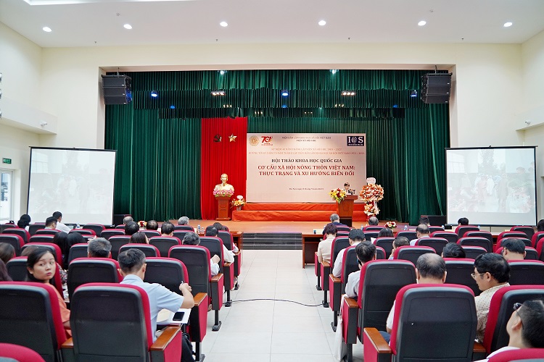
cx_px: 272
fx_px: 393
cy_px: 181
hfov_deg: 69.4
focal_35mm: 26
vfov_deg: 49.6
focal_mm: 26
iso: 1000
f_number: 4
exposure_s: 1/160
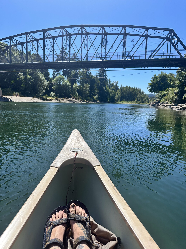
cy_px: 124
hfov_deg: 56.8
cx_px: 93
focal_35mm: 24
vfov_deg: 71.6
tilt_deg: -7.7
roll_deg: -2.8
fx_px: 172
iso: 80
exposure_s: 1/4348
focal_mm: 6.86
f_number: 1.78
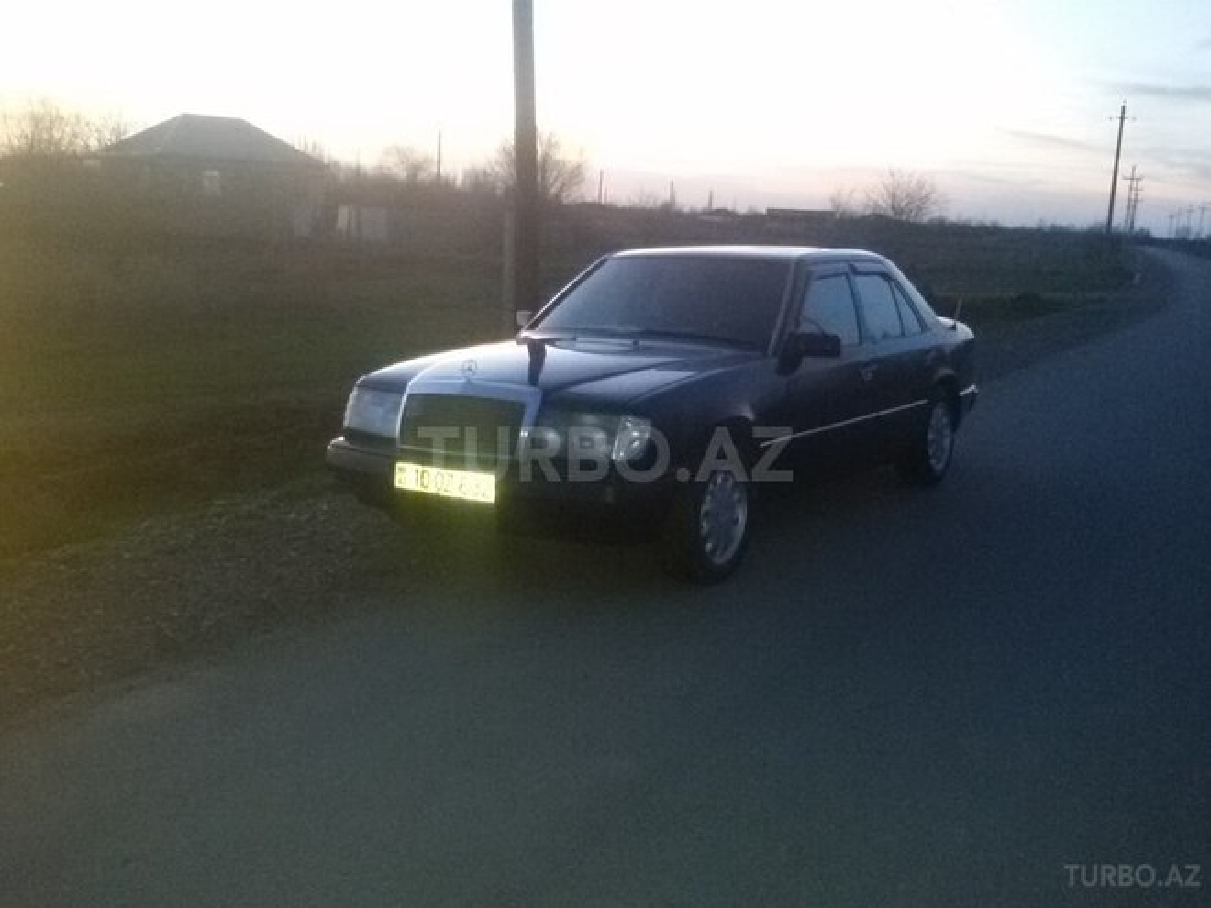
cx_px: 606
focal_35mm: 31
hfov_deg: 58.4
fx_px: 1084
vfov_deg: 45.4
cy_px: 454
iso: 500
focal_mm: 2.93
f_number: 2.4
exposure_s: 1/15
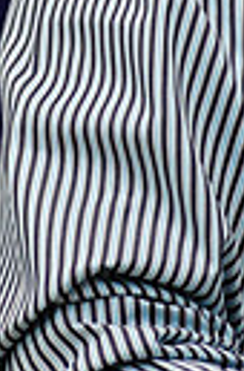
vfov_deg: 3.7
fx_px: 5678
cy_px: -426
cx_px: 524
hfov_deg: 2.4
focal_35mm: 554
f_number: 4
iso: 640
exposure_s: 1/125
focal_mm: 82
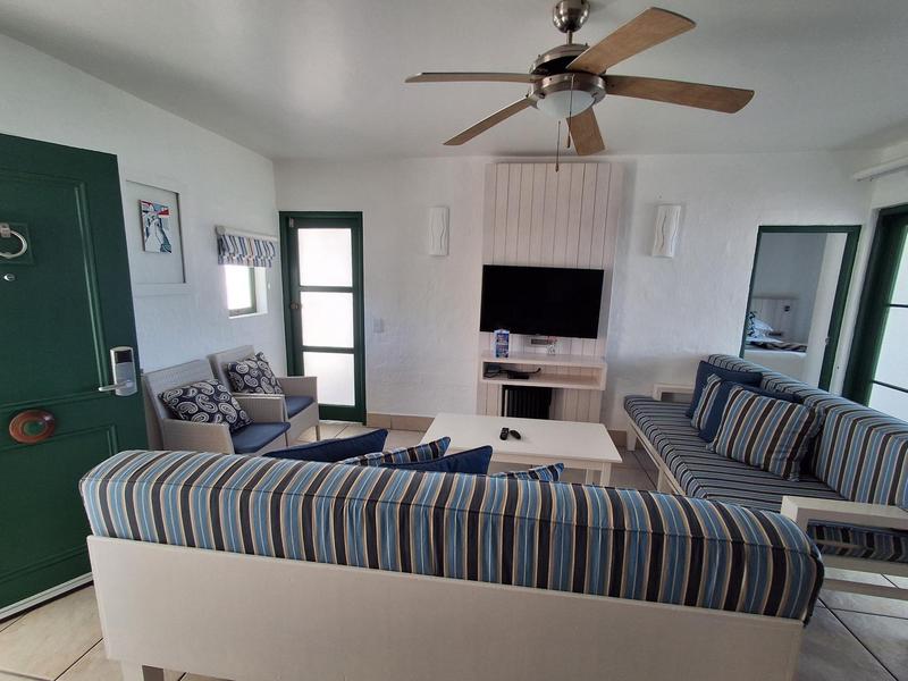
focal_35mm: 16
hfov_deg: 94.5
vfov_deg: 78.1
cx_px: 454
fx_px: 420
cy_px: 340
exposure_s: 1/100
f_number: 2.2
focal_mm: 1.64
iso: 50
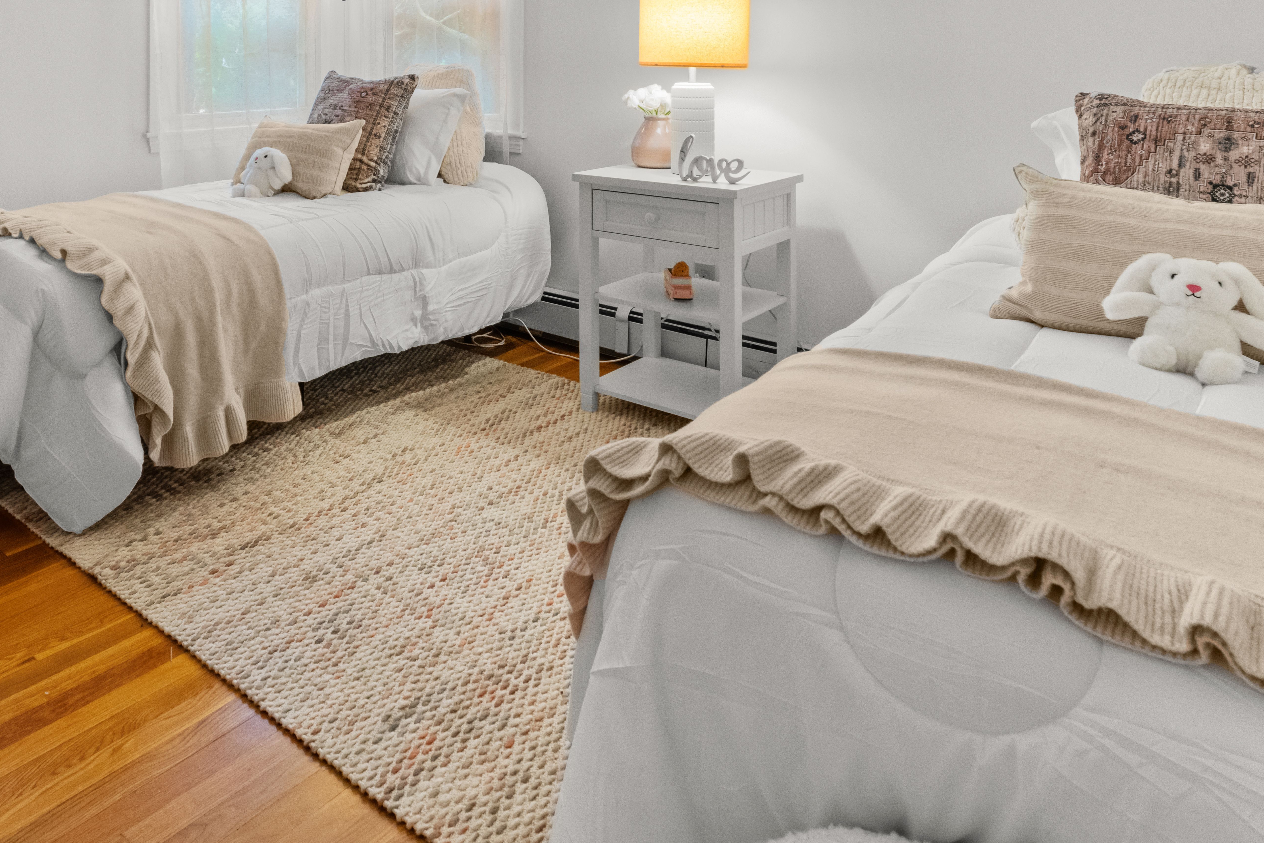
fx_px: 913
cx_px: 393
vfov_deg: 44.4
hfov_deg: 67.0
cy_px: 62
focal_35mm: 26
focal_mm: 14
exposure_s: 1
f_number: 11
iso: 3200
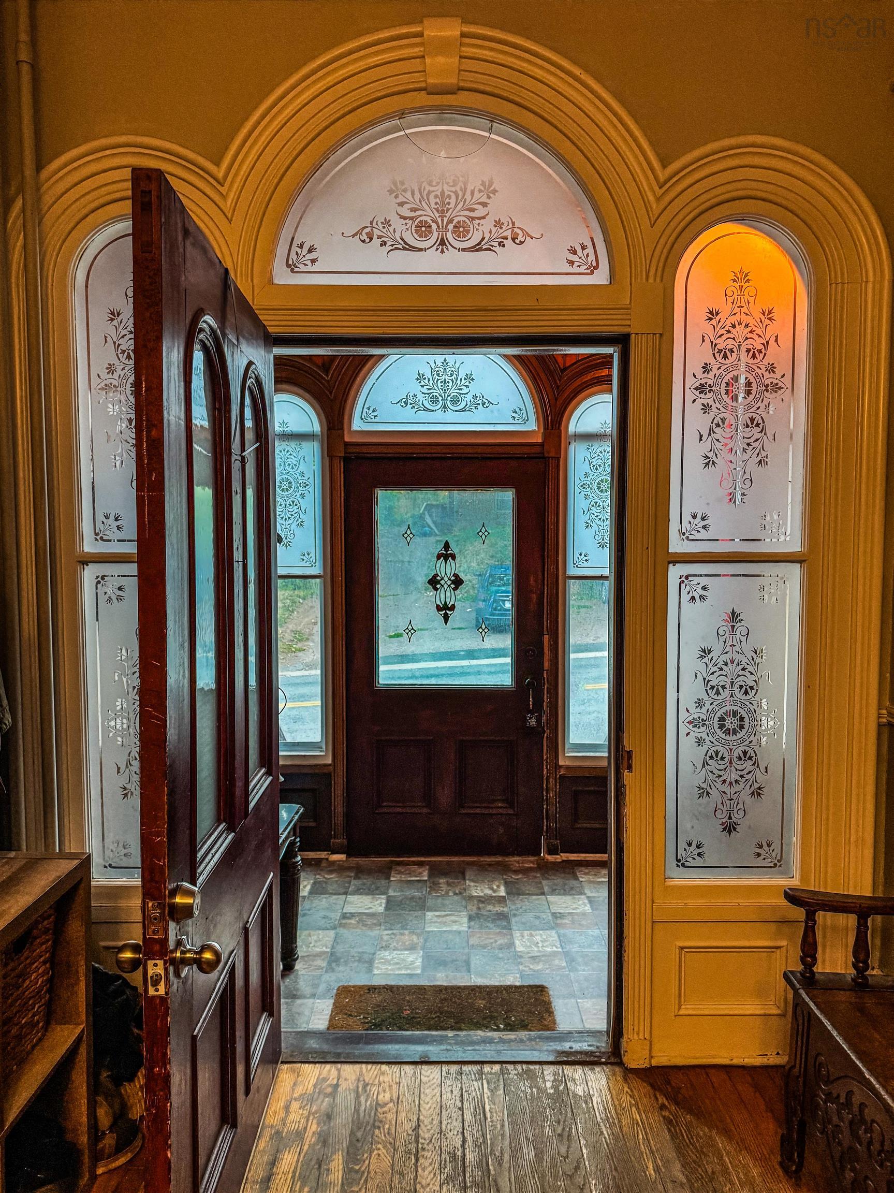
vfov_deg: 71.6
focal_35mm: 24
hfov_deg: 56.8
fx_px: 827
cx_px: 447
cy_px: 596
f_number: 1.8
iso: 320
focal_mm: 6.76
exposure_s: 1/60
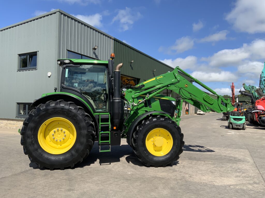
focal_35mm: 29
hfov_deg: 61.7
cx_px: 132
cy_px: 99
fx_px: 222
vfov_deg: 48.2
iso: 16
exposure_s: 1/1912
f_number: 1.8
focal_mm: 3
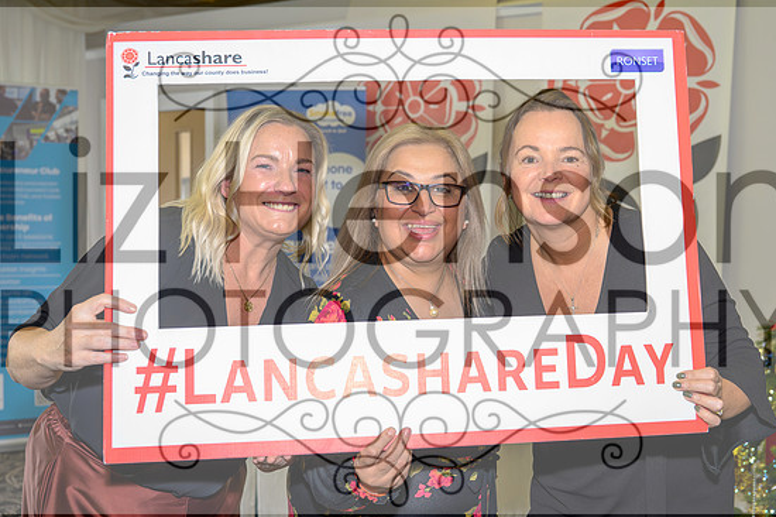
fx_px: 948
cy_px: 264
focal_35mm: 44
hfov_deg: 44.4
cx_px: 444
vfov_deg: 30.5
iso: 3200
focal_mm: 33.5
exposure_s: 1/100
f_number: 4
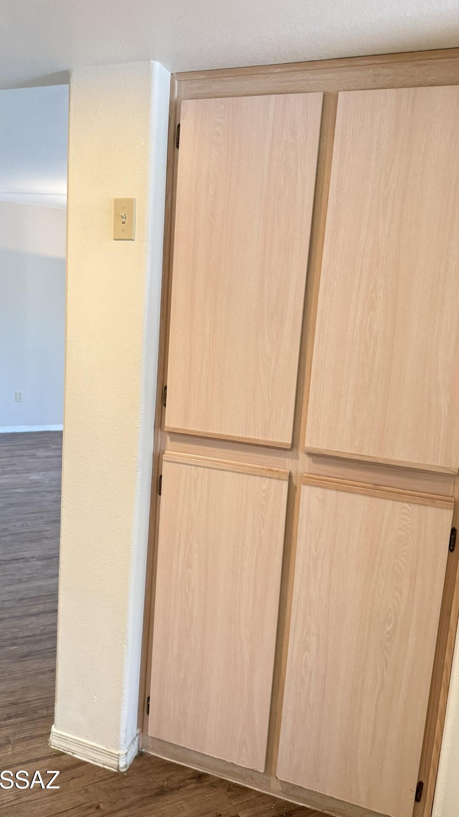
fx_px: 584
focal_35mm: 27
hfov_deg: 42.8
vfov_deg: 69.9
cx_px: 204
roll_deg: -4.0
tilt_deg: -8.6
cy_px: 397
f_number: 1.78
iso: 400
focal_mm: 6.76
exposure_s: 1/60
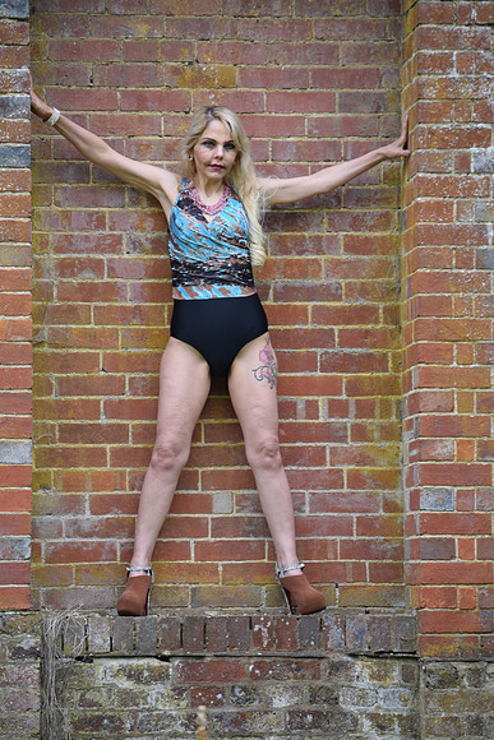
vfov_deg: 11.0
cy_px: 370
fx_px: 3857
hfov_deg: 7.3
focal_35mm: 188
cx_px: 247
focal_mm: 125
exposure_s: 1/100
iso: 100
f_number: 5.6
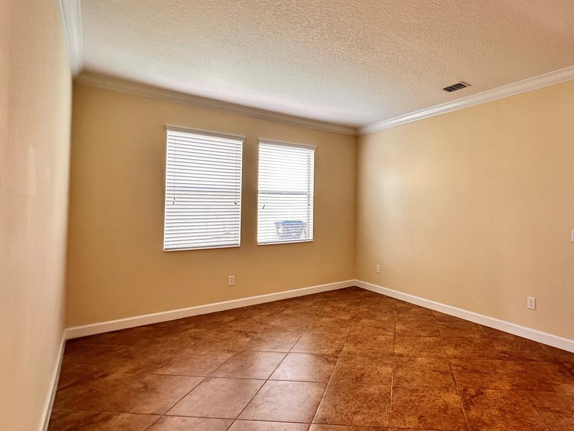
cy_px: 200
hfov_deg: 79.2
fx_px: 332
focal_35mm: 20
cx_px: 380
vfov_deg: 65.9
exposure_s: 1/60
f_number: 2.2
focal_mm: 2.22
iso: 200
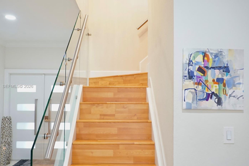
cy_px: 86
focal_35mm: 32
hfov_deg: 58.7
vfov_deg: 41.1
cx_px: 120
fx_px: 221
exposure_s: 1/60
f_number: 4
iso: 1600
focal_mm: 19
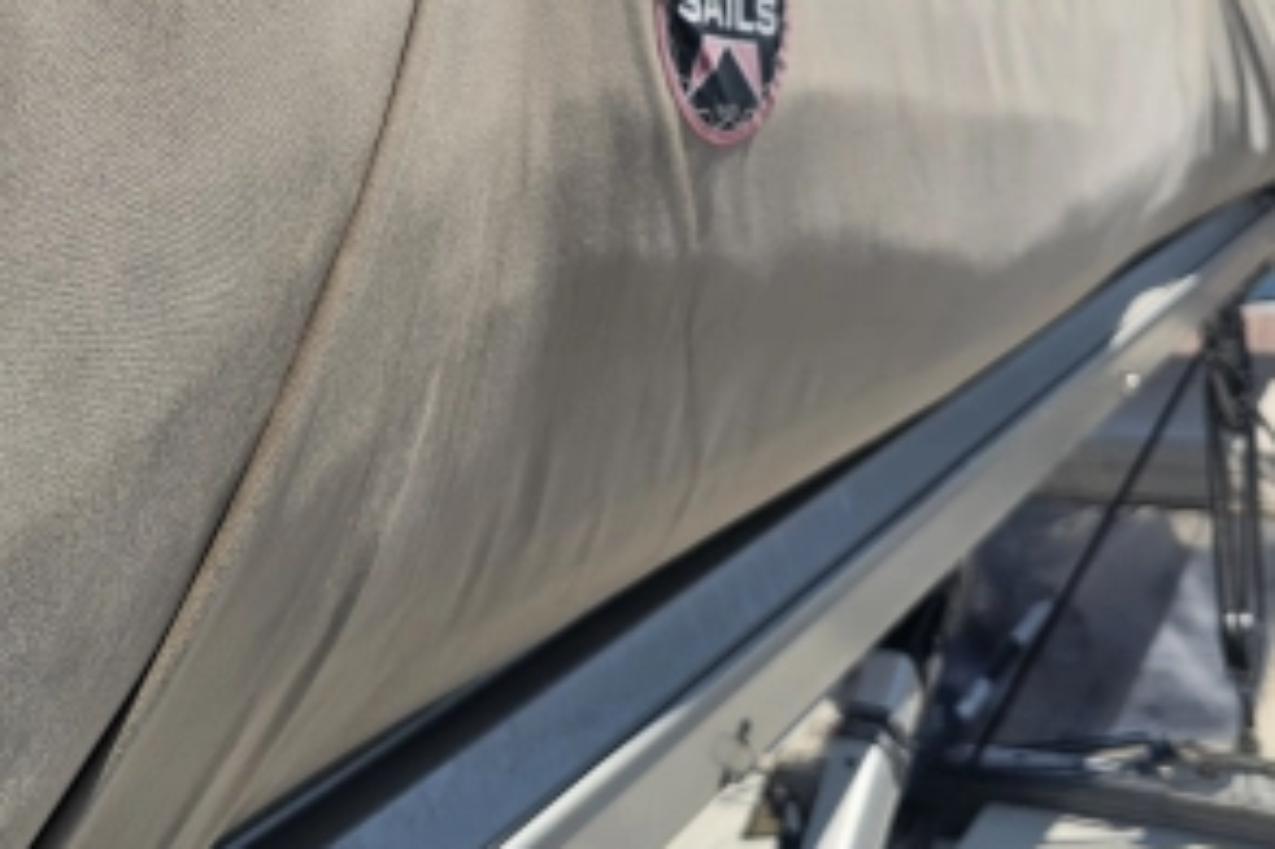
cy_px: 211
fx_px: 1593
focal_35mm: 45
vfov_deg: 29.4
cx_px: 383
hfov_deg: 42.8
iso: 10
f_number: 1.7
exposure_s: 1/1399
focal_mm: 6.3
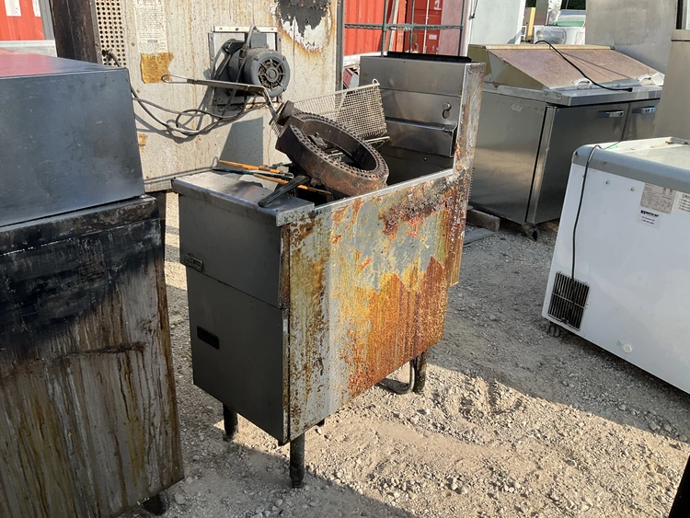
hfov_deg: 61.6
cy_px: 259
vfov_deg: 48.3
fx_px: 578
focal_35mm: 29
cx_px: 345
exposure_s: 1/792
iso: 25
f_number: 1.8
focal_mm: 3
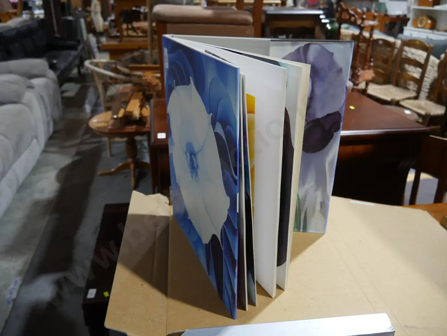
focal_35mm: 28
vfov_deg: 49.8
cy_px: 168
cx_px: 224
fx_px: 362
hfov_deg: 63.4
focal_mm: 14
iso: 400
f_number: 3.5
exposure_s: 1/60
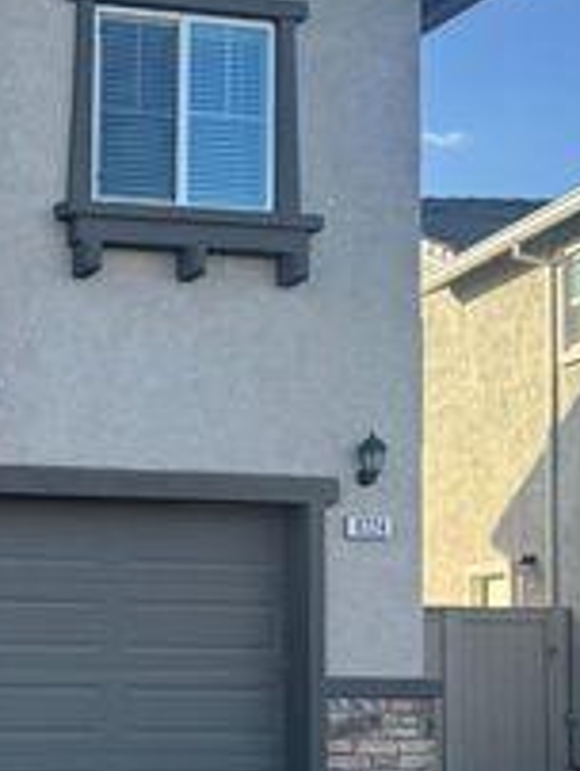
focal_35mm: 79
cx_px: -191
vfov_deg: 24.3
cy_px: 611
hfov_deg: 17.5
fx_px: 1761
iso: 80
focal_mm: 6.76
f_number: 1.78
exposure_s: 1/1637
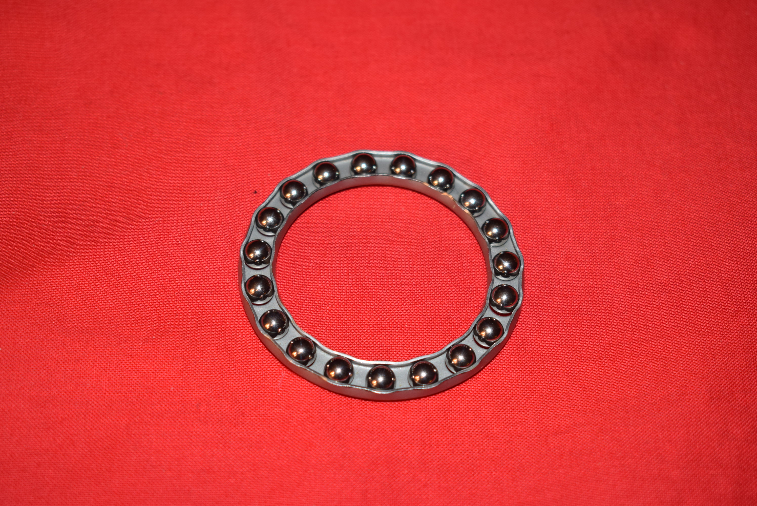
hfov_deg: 29.2
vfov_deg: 19.8
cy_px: 253
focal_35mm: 69
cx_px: 378
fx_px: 1452
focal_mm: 46
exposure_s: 1/40
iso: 400
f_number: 5.6
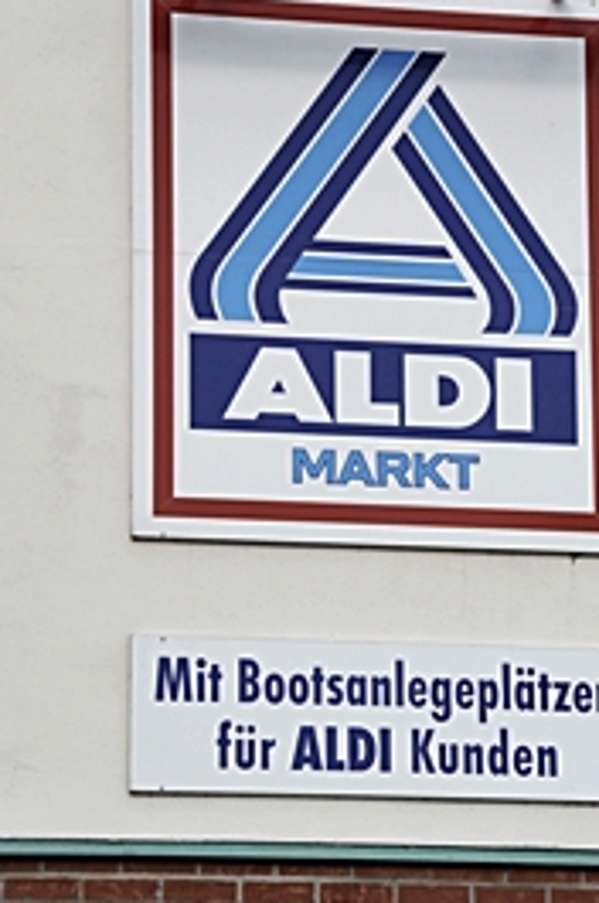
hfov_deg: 7.6
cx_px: 412
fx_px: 4529
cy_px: 440
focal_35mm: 181
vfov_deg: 11.4
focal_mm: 80
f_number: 13
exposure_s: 1/80
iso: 200
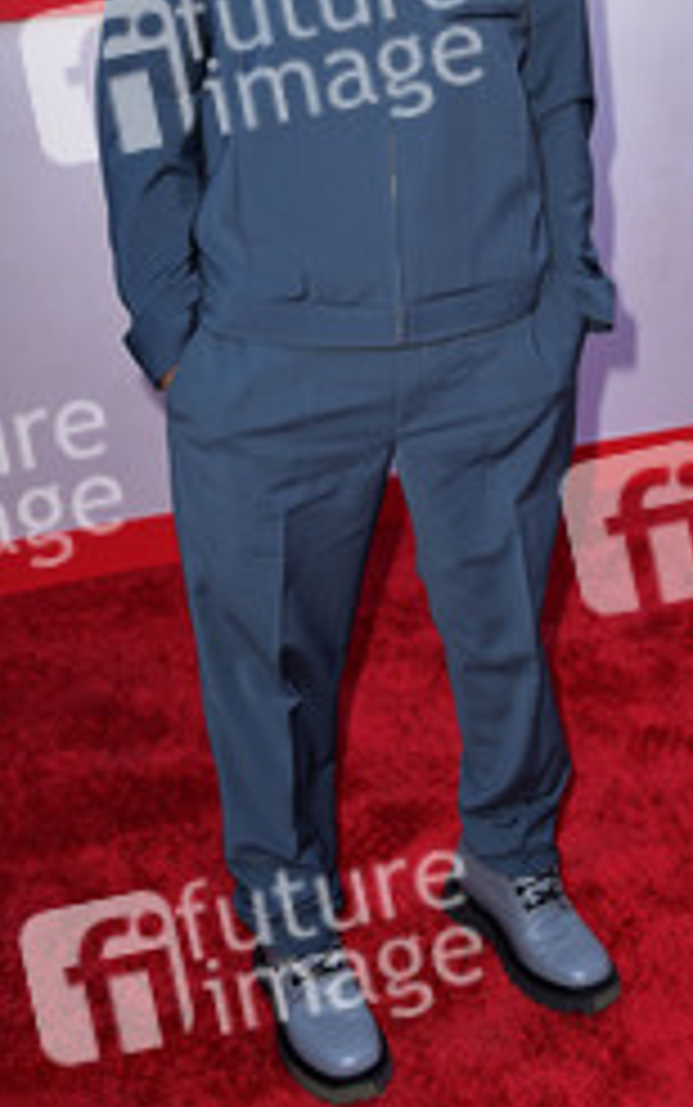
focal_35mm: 53
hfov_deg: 24.4
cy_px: 284
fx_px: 1600
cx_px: 385
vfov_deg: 37.3
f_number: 6.3
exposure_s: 1/250
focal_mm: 32
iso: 250
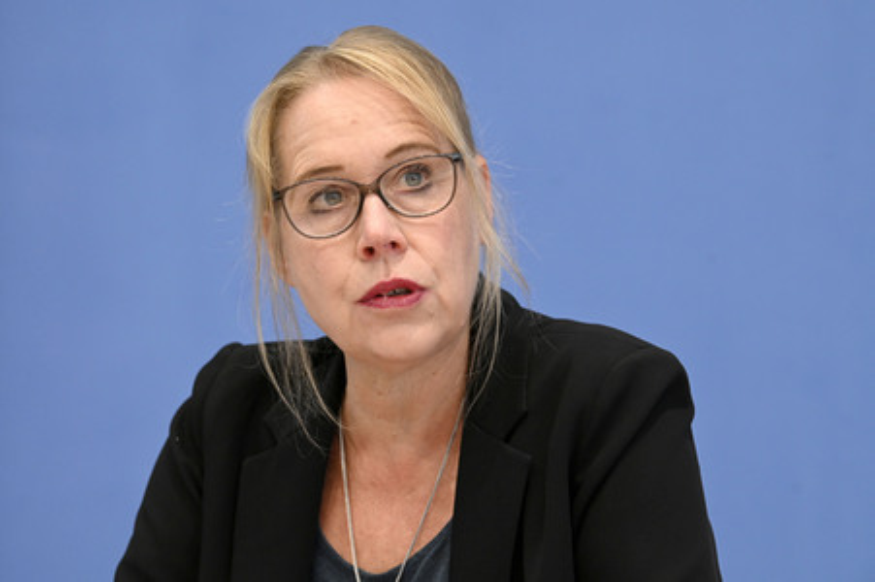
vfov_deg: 8.6
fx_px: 3886
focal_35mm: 160
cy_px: 291
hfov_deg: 12.8
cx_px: 438
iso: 4000
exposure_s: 1/640
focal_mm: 160
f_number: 5.6
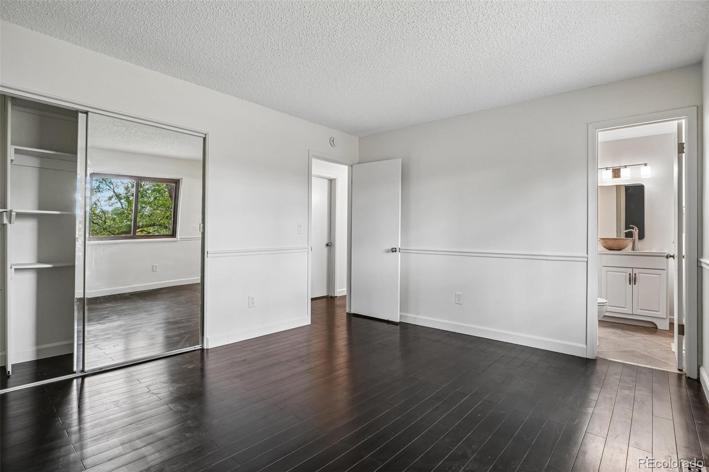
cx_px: 354
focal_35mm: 16
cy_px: 236
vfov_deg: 72.0
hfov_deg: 95.0
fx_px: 325
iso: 500
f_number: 8
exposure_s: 1/10
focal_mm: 11
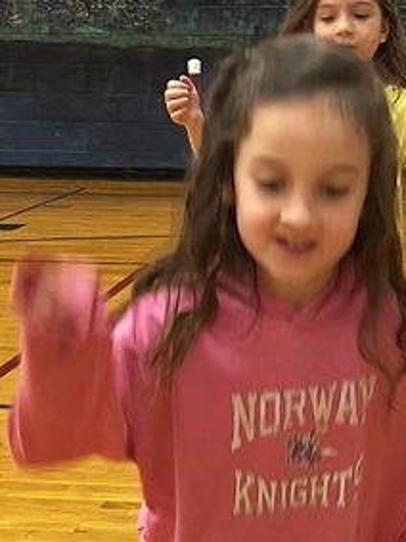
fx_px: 1471
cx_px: 276
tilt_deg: -17.4
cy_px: 473
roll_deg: +2.1
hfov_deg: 15.7
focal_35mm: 94
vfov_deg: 20.5
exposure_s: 1/60
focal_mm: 5.1
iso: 320
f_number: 1.6
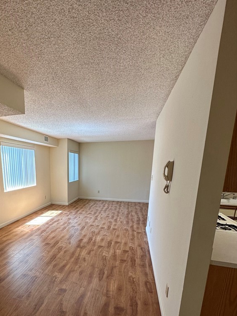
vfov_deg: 82.8
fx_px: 173
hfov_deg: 66.7
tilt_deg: -13.0
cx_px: 77
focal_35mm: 19
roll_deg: -0.3
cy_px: 200
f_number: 2.2
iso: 80
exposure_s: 1/120
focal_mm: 2.22
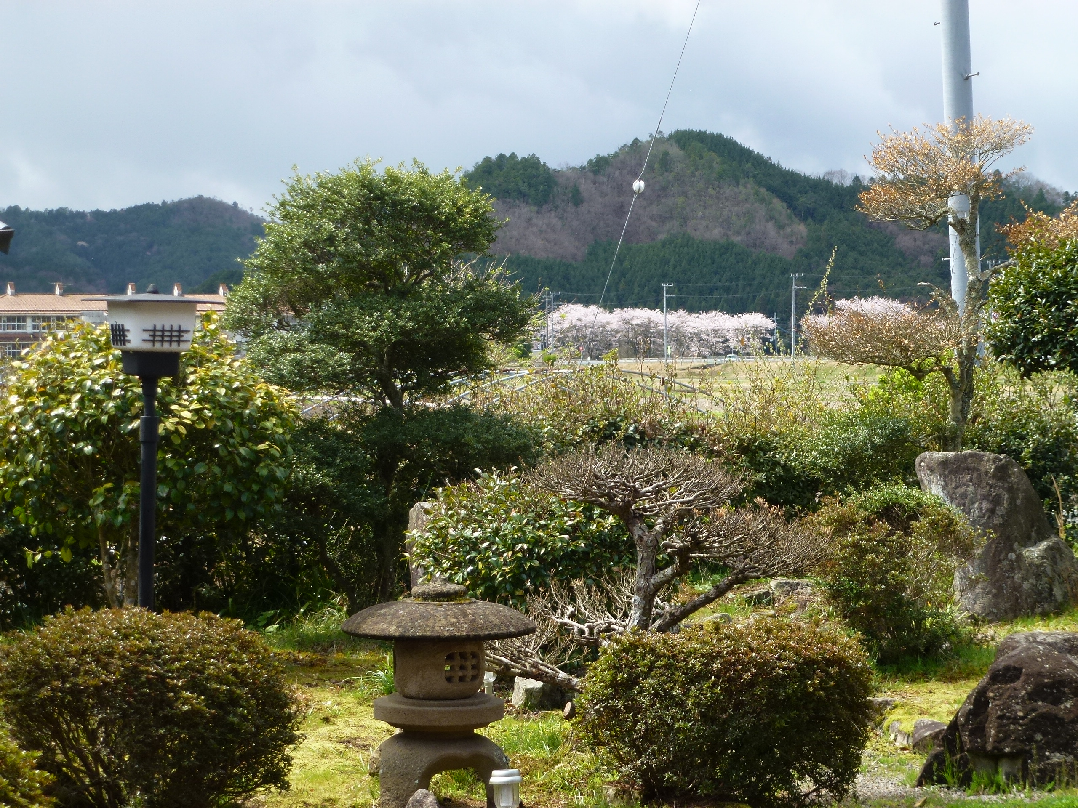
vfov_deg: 18.0
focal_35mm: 82
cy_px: 404
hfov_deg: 23.8
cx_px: 539
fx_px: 2554
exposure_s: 1/200
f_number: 4.8
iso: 100
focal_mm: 14.8
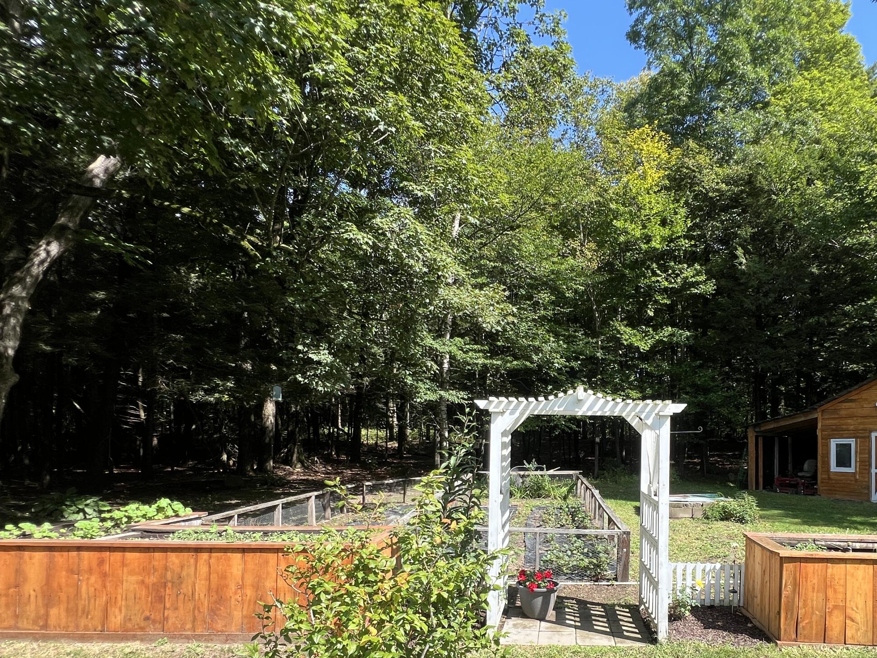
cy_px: 442
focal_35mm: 20
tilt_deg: +1.0
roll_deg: -0.4
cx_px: 564
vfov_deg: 64.2
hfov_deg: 79.8
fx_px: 507
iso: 32
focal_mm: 1.57
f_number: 1.8
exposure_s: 1/521
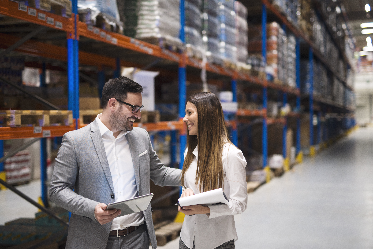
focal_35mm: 50
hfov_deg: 39.6
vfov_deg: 27.0
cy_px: 124
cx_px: 186
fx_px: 518
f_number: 1.4
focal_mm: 50
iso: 640
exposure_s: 1/100
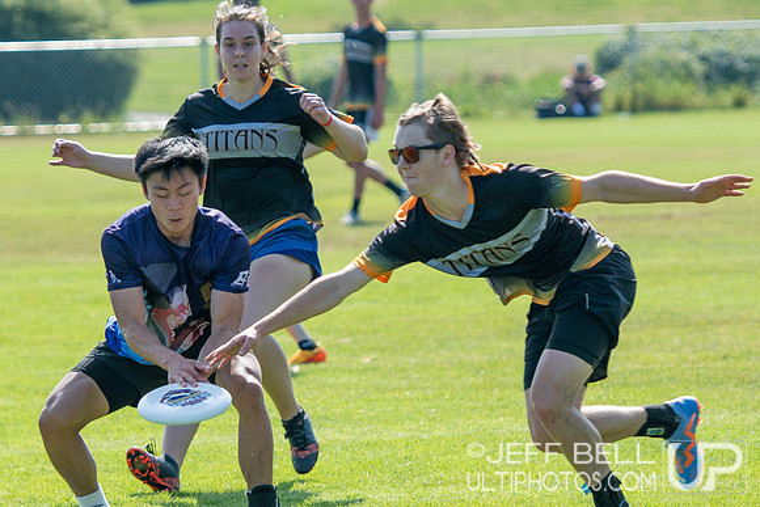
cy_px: 272
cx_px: 222
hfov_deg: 5.8
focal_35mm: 354
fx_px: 7476
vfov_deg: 3.9
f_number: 3.2
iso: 160
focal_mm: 125
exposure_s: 1/1600
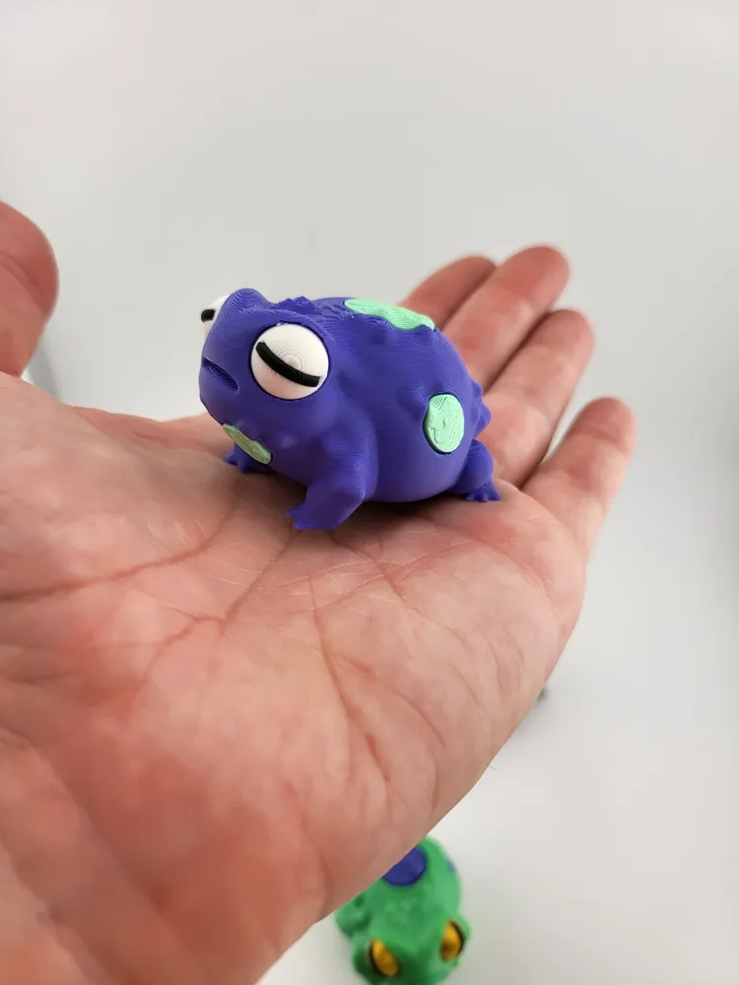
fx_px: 683
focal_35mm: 24
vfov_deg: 71.6
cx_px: 370
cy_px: 492
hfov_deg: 56.8
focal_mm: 5
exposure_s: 1/1225
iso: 40
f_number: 1.8
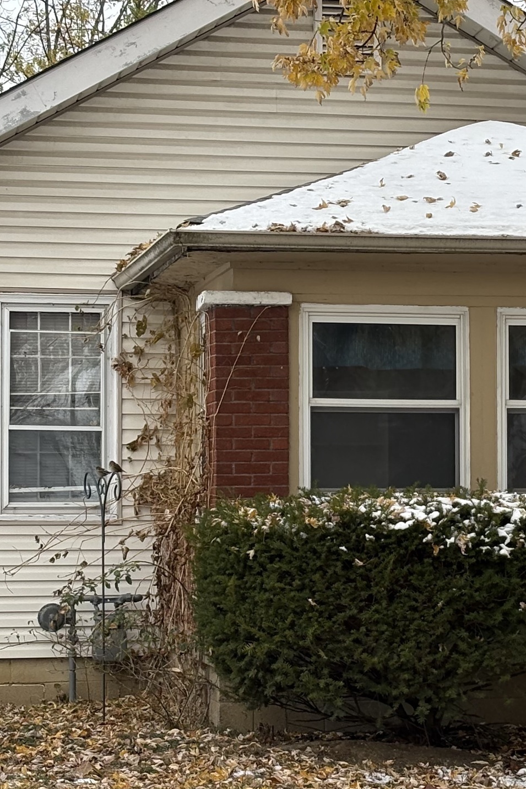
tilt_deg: +2.4
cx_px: 445
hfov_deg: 11.8
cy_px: 424
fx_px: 2542
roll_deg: +0.0
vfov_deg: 17.6
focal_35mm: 116
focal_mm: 5.96
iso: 32
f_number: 1.6
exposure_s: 1/596
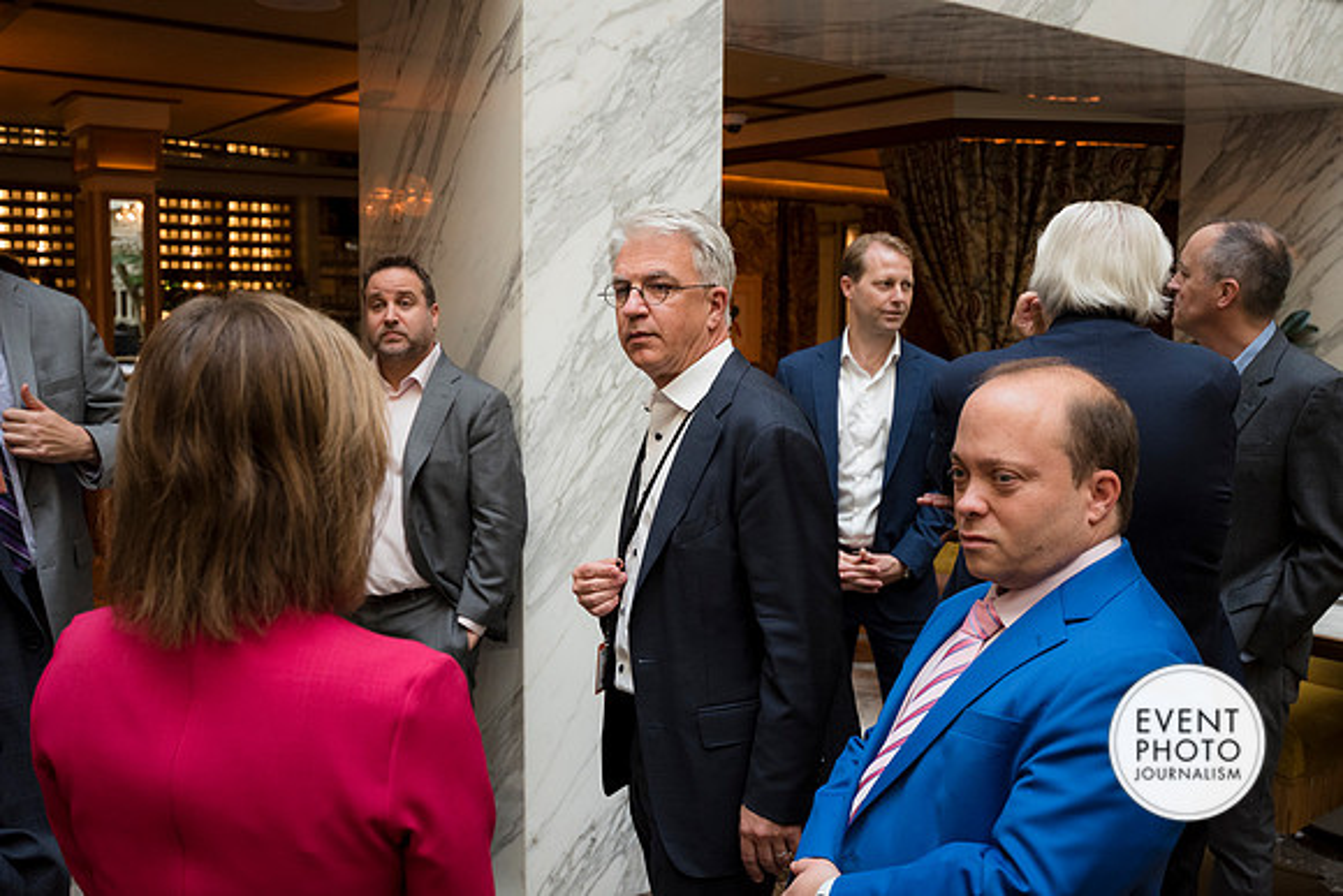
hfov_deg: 54.4
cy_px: 448
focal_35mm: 35
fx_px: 1306
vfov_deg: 37.9
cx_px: 672
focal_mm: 35
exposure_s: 1/125
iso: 1600
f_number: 4.5
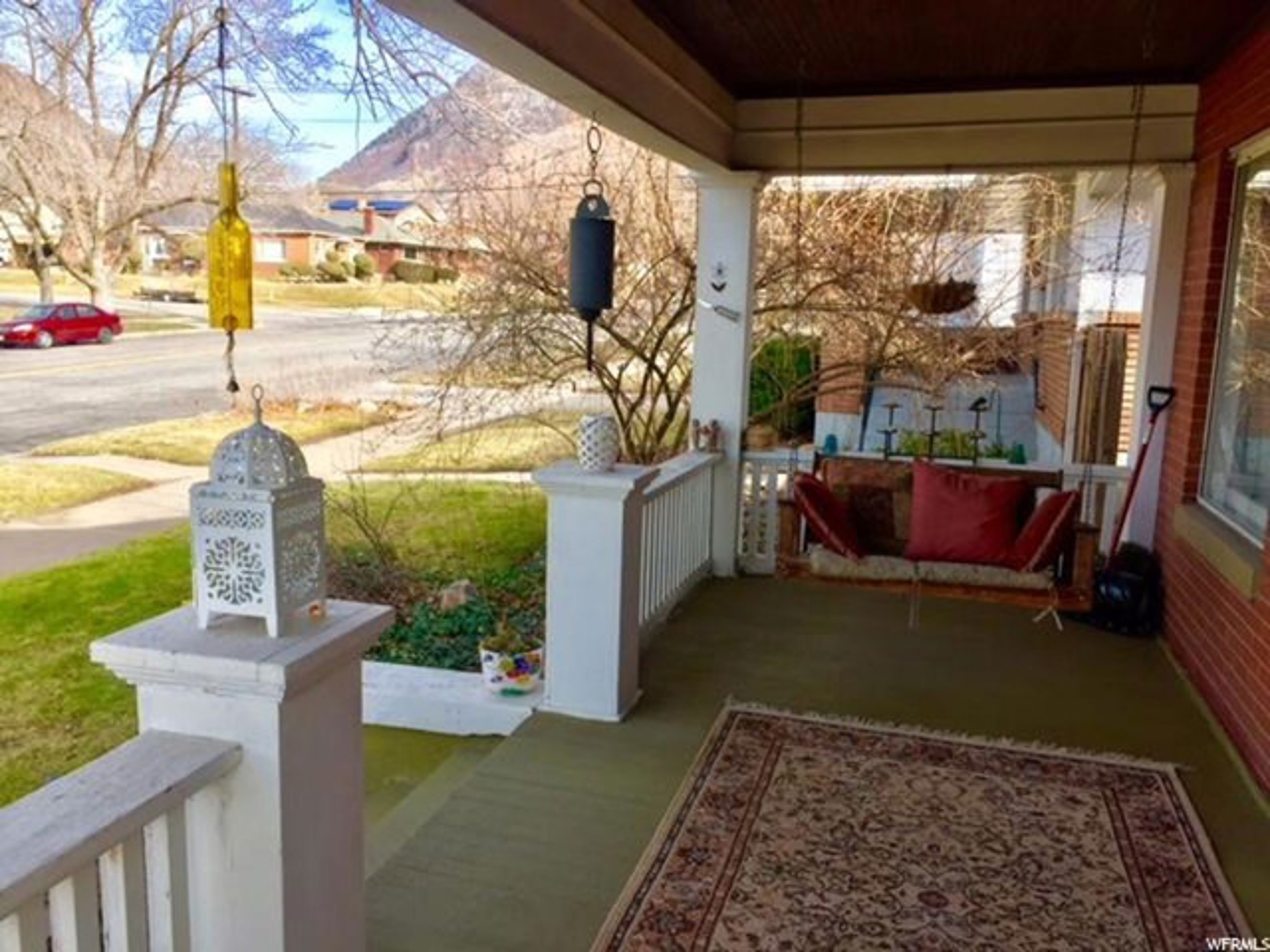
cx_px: 635
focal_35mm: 29
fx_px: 1064
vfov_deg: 48.2
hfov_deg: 61.7
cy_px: 476
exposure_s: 1/618
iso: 32
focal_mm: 4.15
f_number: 2.2
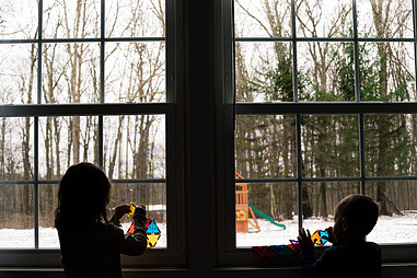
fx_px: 521
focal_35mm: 45
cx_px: 208
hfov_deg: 43.6
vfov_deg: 29.7
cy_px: 173
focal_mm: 24
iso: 400
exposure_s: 1/250
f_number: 2.8
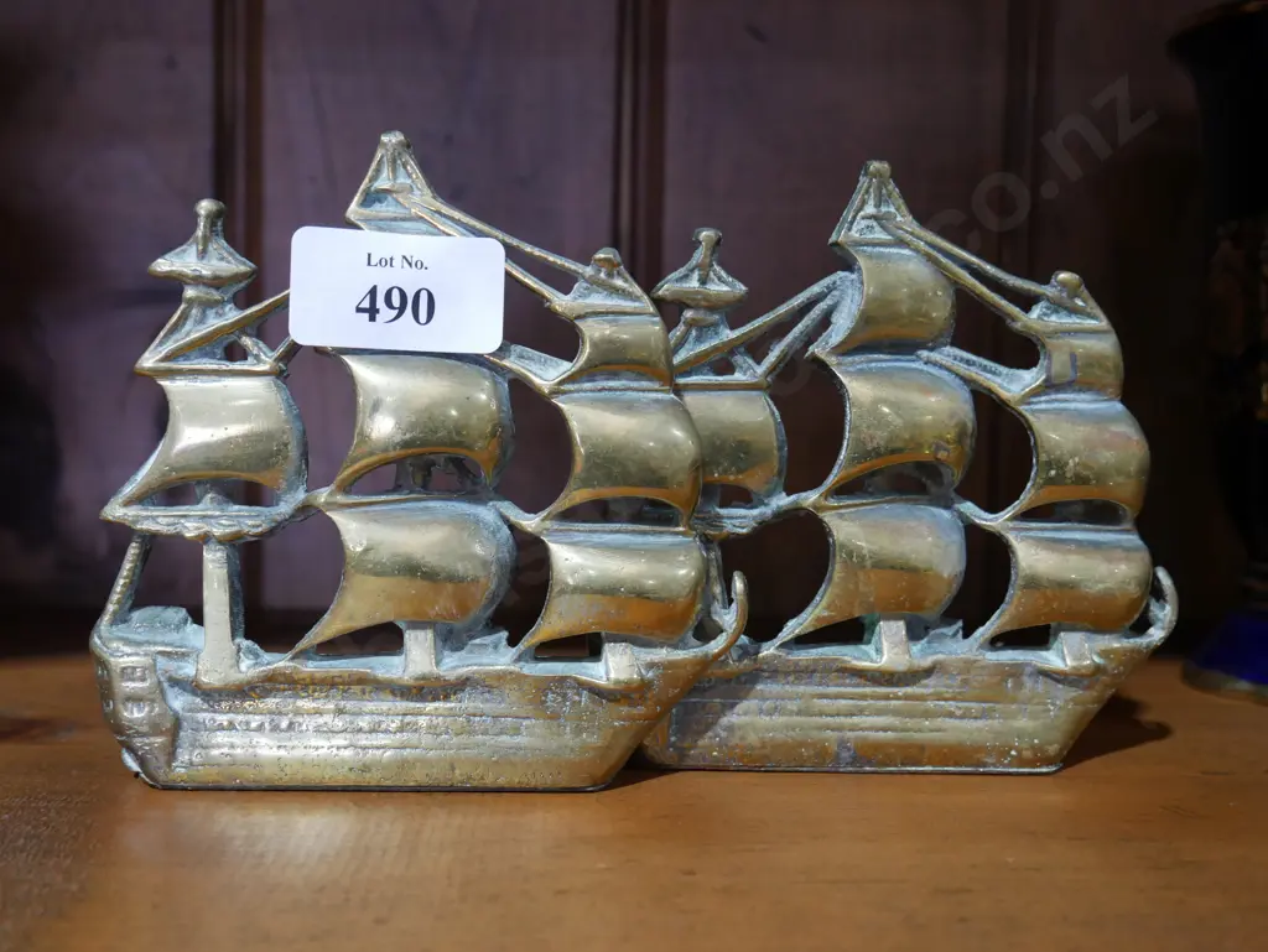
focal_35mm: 38
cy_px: 476
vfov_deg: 37.8
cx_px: 634
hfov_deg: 49.0
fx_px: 1393
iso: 800
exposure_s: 1/60
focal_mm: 19
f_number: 4.1
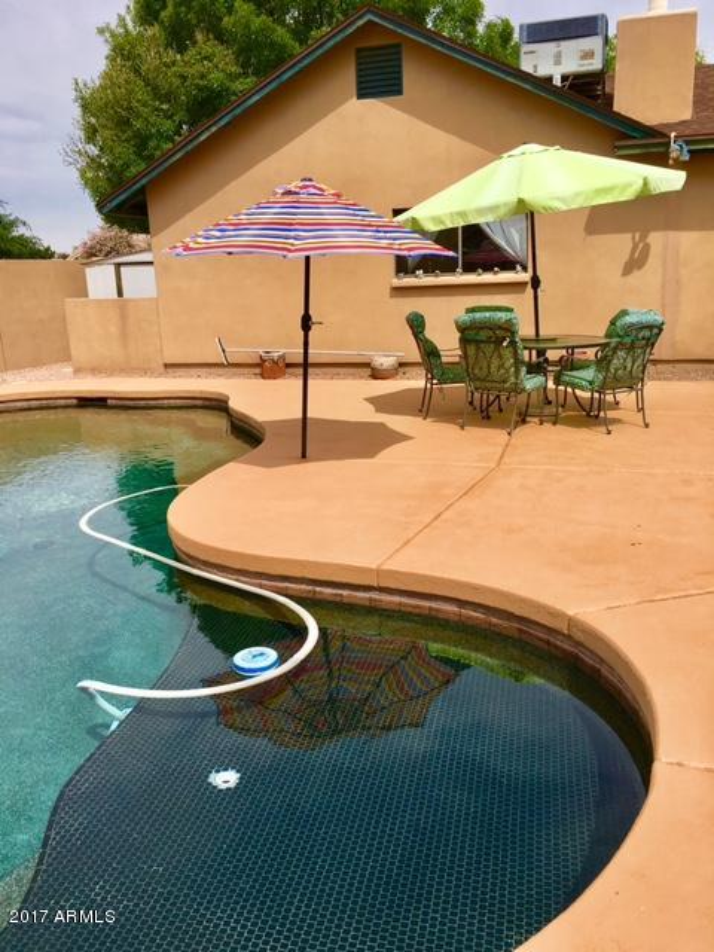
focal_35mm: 29
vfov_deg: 61.7
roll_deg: +1.5
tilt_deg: -13.3
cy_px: 476
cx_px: 357
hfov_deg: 48.2
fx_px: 798
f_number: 2.2
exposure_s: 1/2137
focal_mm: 4.15
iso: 25
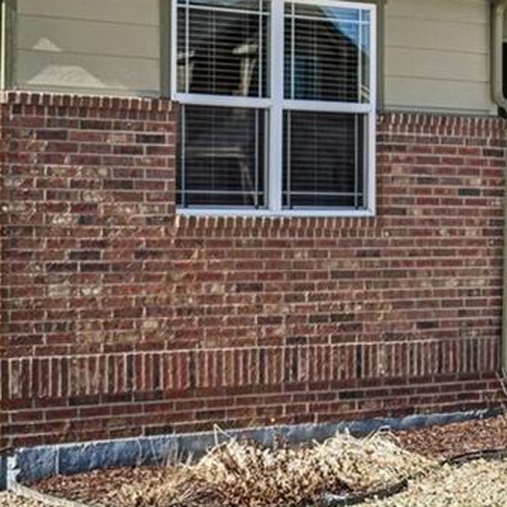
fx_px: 1872
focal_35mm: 113
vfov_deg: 15.4
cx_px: 266
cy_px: 185
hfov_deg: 15.4
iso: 64
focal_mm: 28
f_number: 11
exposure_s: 1/80
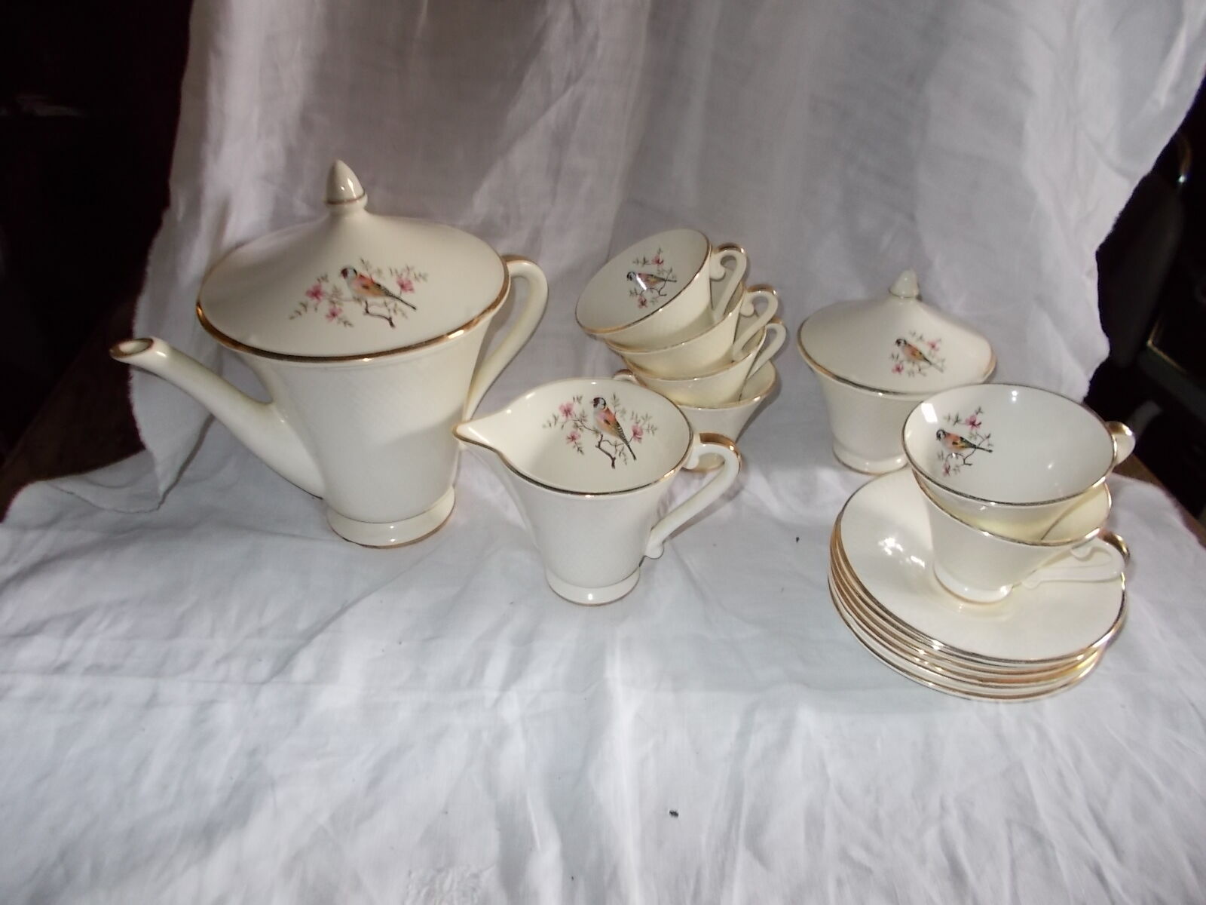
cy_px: 452
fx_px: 906
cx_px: 603
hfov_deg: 67.3
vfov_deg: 53.1
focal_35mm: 26
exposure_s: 1/25
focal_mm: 4.6
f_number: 3.2
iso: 200
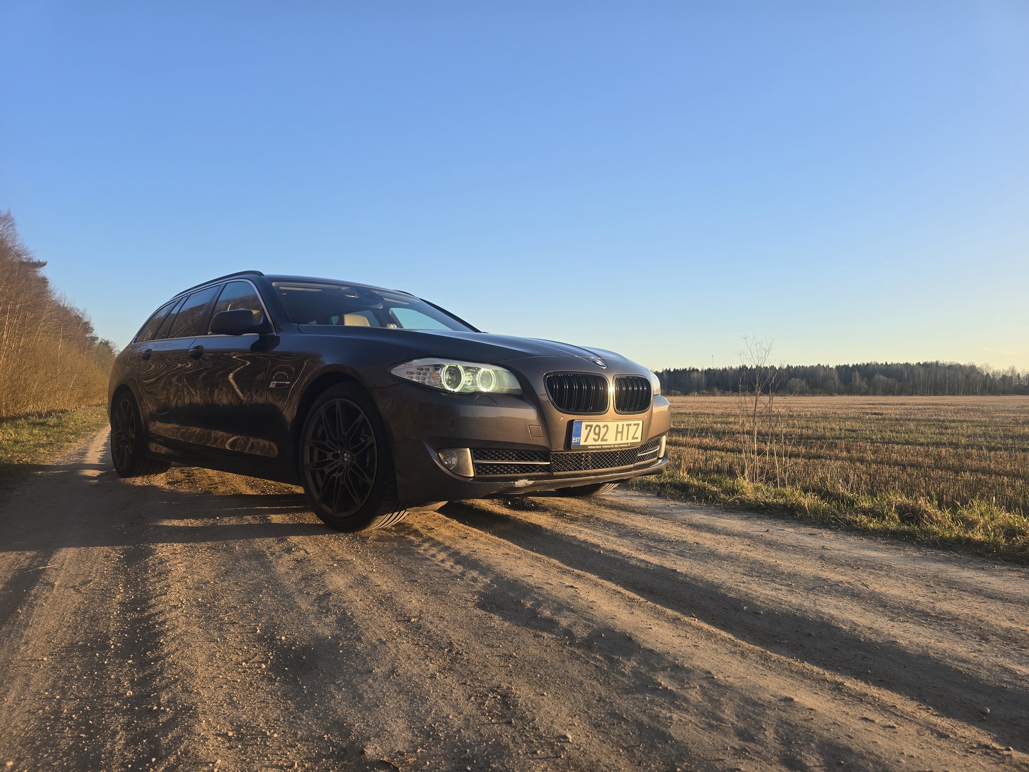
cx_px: 514
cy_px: 386
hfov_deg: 73.9
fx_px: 684
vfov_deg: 58.9
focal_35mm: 23
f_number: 1.7
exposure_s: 1/200
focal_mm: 6.3
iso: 16
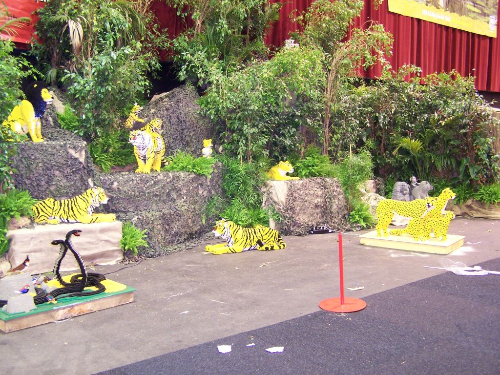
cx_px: 250
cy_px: 188
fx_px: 549
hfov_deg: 49.0
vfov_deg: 37.7
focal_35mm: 38
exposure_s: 1/3
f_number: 2.8
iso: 140
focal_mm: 6.3
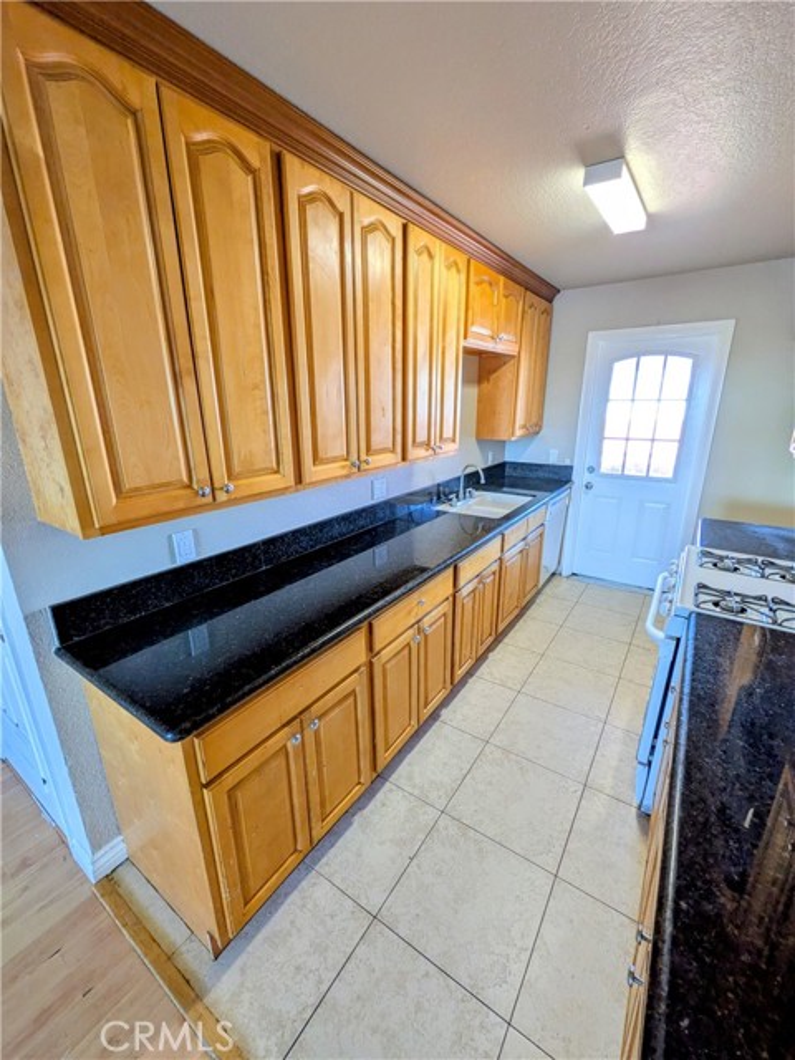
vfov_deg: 102.1
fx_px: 429
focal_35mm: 14
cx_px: 398
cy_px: 530
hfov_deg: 85.7
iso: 83
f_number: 2.2
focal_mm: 1.85
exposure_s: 1/40
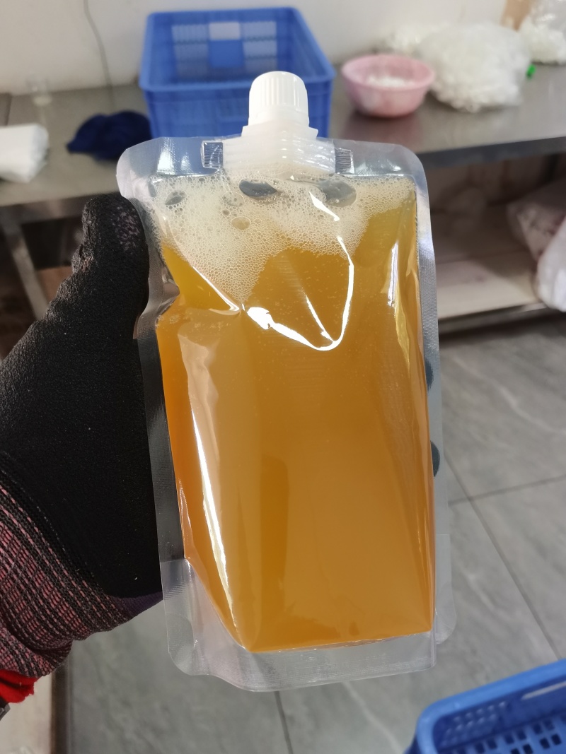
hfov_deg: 51.3
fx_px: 589
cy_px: 377
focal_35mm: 27
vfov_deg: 65.3
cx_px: 283
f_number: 1.9
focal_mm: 4.94
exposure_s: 1/100
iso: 250
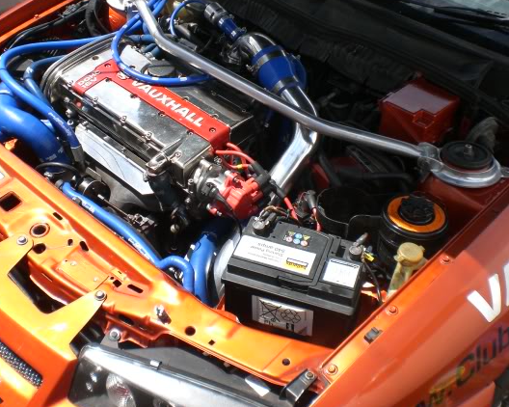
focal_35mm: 45
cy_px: 188
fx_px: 678
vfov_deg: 33.4
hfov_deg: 41.1
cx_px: 217
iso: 50
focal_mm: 6.3
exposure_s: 1/250
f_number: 4.4
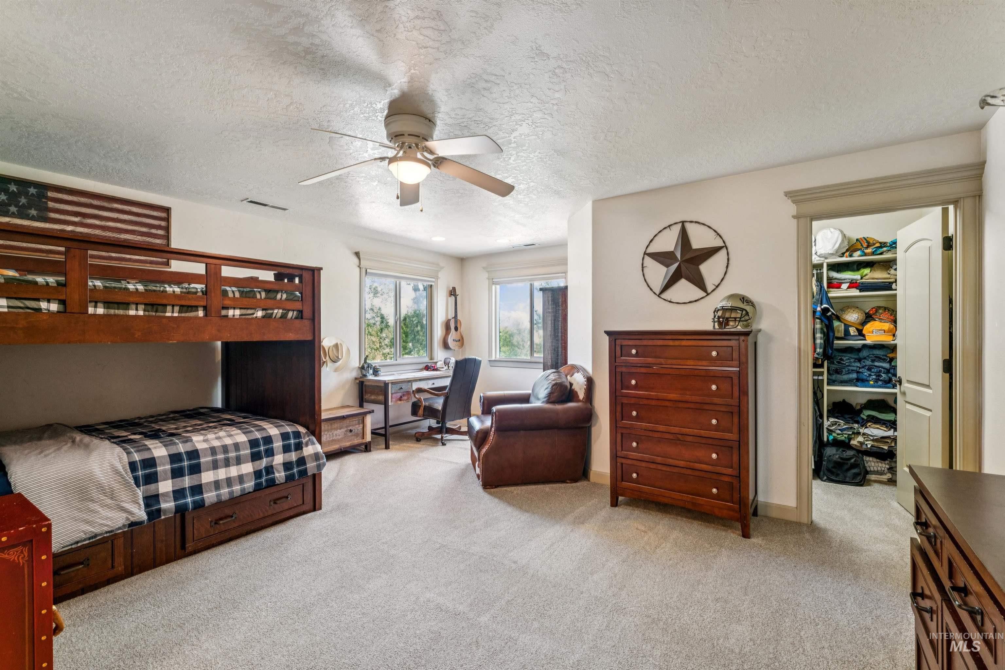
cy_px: 335
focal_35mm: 16
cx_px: 502
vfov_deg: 73.7
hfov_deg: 96.7
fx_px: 447
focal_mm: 16
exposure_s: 1/4
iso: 400
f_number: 13
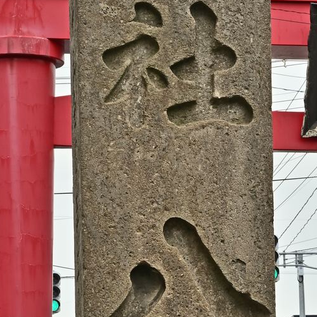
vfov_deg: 11.1
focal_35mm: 156
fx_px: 1616
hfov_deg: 11.0
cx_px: 376
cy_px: 336
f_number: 16
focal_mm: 46
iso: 200
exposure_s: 1/125
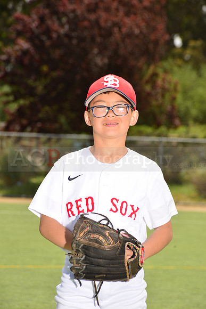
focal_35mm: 170
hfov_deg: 8.1
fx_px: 1458
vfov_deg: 12.1
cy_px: 154
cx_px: 103
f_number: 11
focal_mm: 170
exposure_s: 1/200
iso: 125
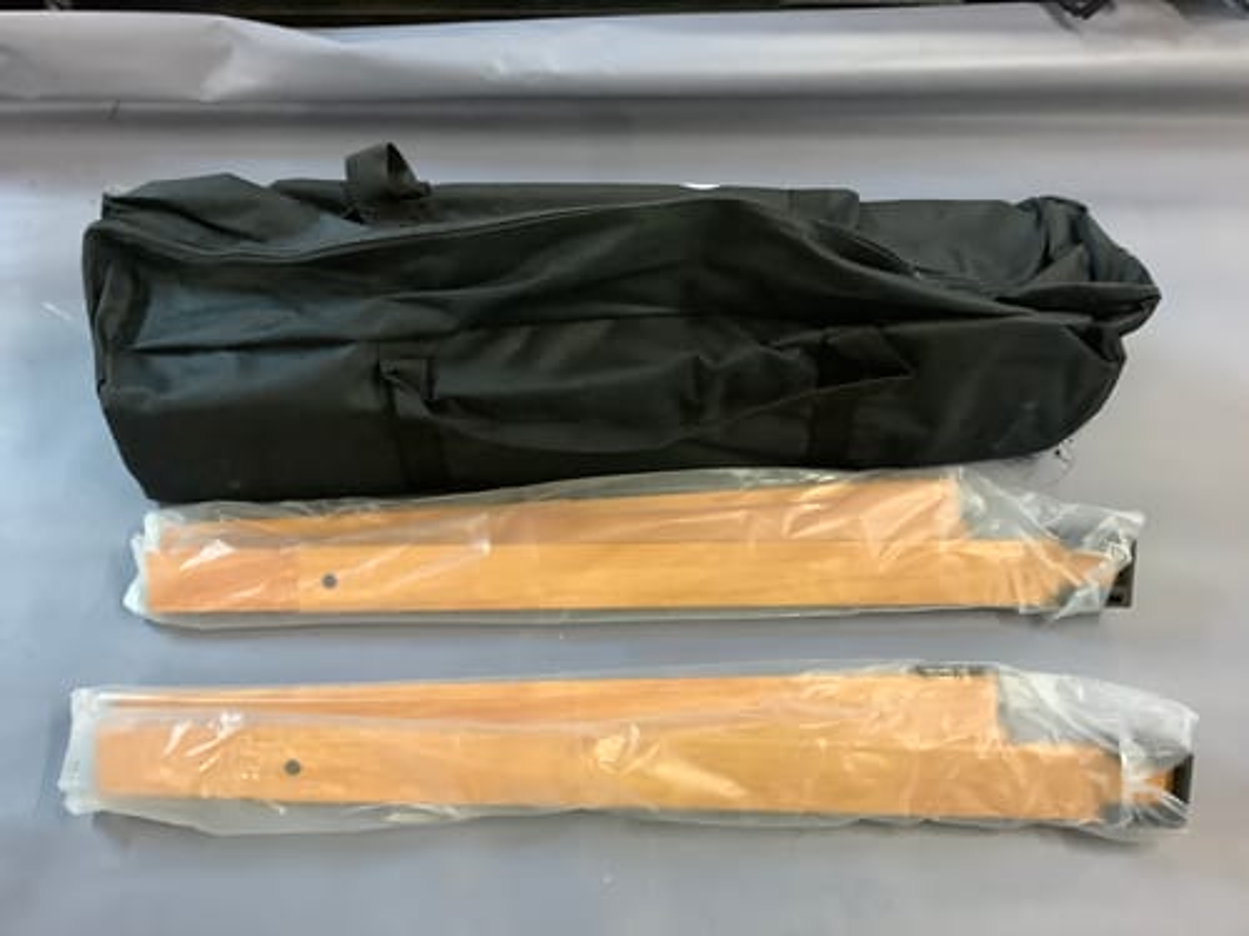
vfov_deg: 45.4
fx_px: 1119
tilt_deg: -57.0
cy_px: 468
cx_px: 624
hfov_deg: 58.4
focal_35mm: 31
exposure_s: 1/25
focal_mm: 3.3
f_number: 2.4
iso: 400
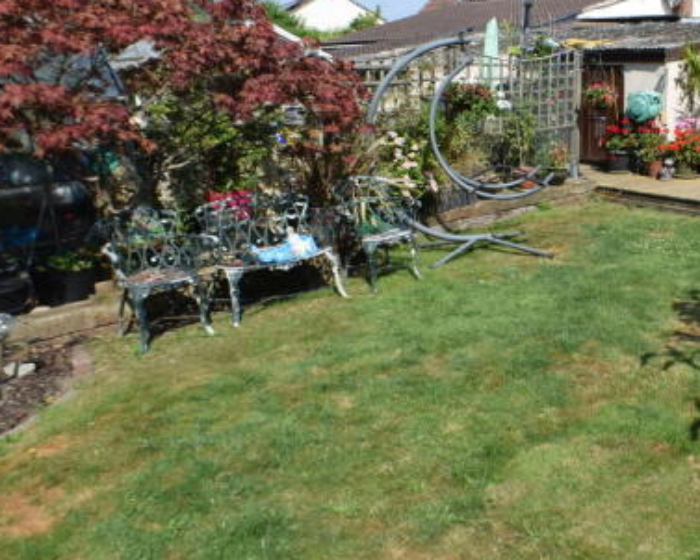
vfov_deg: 34.1
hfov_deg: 39.9
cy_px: 229
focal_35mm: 44
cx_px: 584
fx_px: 912
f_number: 9
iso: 200
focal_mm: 18
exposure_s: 1/320
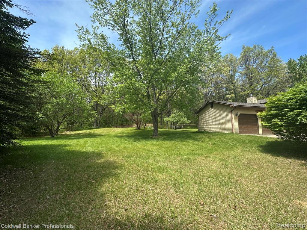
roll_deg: -1.1
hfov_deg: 102.1
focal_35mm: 14
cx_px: 154
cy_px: 115
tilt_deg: +4.3
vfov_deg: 85.7
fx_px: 124
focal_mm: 2.22
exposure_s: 1/584
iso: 40
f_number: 2.2
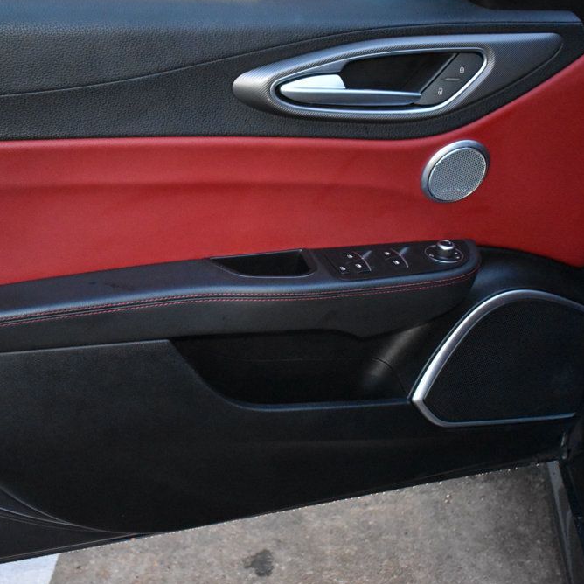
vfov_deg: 30.2
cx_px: 238
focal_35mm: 57
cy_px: 291
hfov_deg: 30.2
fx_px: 1081
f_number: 4.2
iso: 6400
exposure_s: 1/60
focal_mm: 29
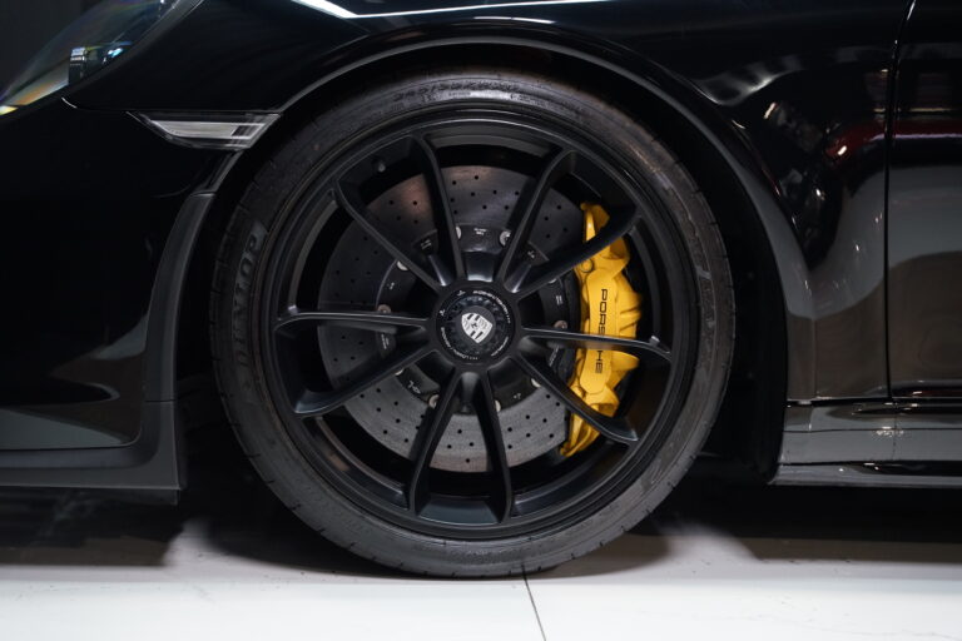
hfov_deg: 28.8
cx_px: 481
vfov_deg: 19.5
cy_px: 320
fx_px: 1870
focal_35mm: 70
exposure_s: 1/80
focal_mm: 70
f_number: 2.8
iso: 2000
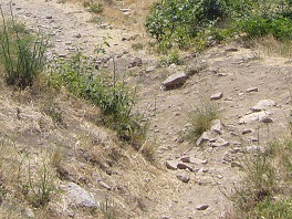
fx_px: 894
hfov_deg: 18.5
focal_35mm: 106
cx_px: 101
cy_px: -101
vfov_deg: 13.2
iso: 80
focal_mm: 5.8
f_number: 5.6
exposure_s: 1/320
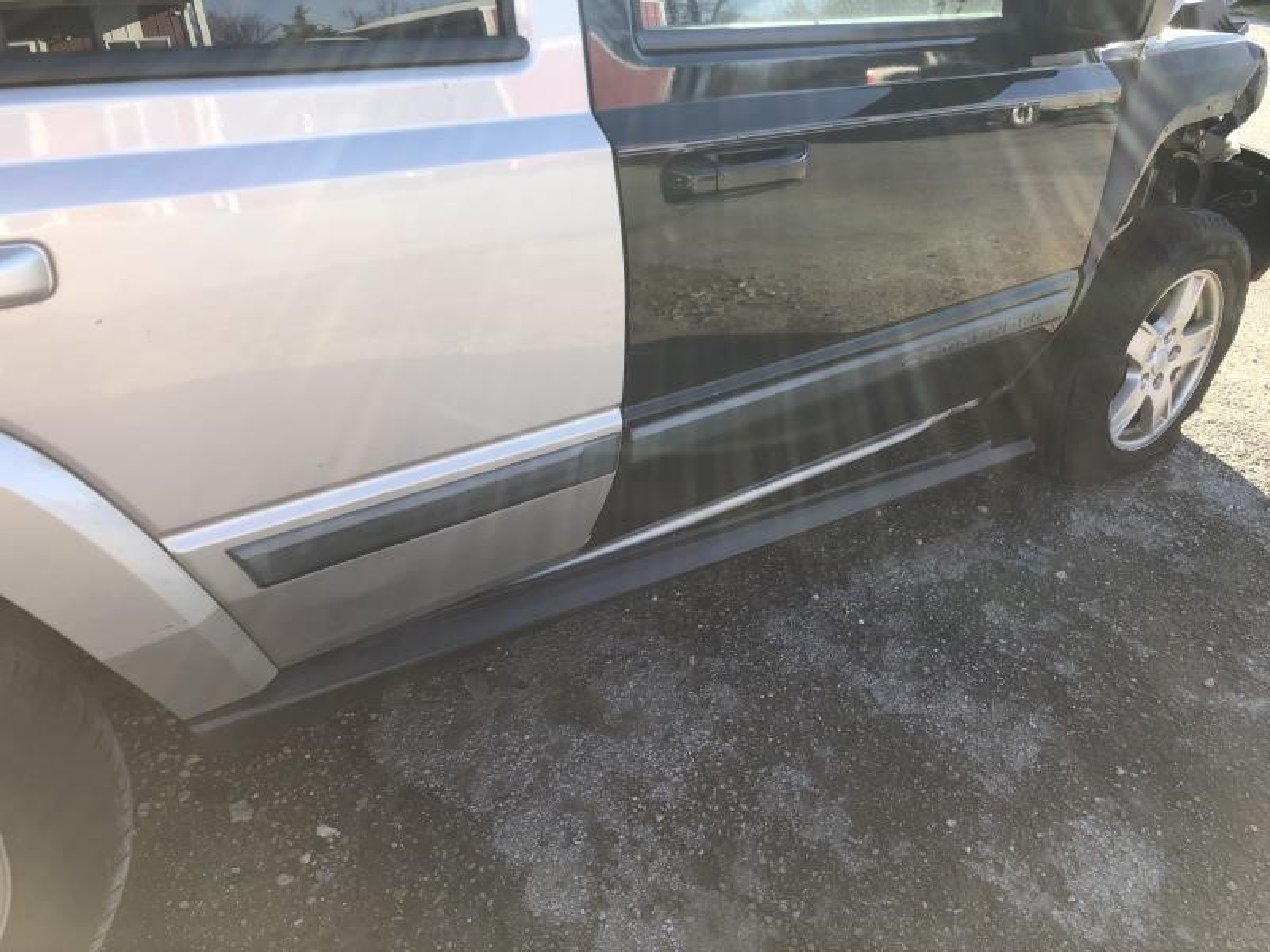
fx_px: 1027
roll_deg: -3.2
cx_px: 635
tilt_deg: -30.0
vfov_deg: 49.7
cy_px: 476
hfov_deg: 63.4
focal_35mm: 28
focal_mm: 3.99
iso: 20
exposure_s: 1/355
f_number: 1.8
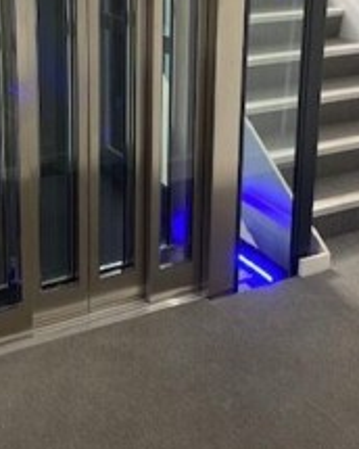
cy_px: 81
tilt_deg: -13.8
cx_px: 183
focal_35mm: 59
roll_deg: -1.1
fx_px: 784
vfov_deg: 31.0
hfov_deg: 25.8
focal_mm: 4.25
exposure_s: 1/50
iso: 160
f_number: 1.8
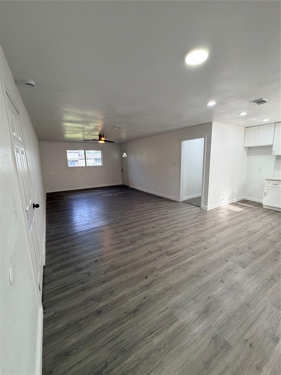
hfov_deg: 85.7
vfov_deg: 102.1
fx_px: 152
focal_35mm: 14
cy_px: 188
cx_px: 140
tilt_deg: -10.0
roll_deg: +1.4
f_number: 2.2
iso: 250
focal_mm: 2.22
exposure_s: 1/120
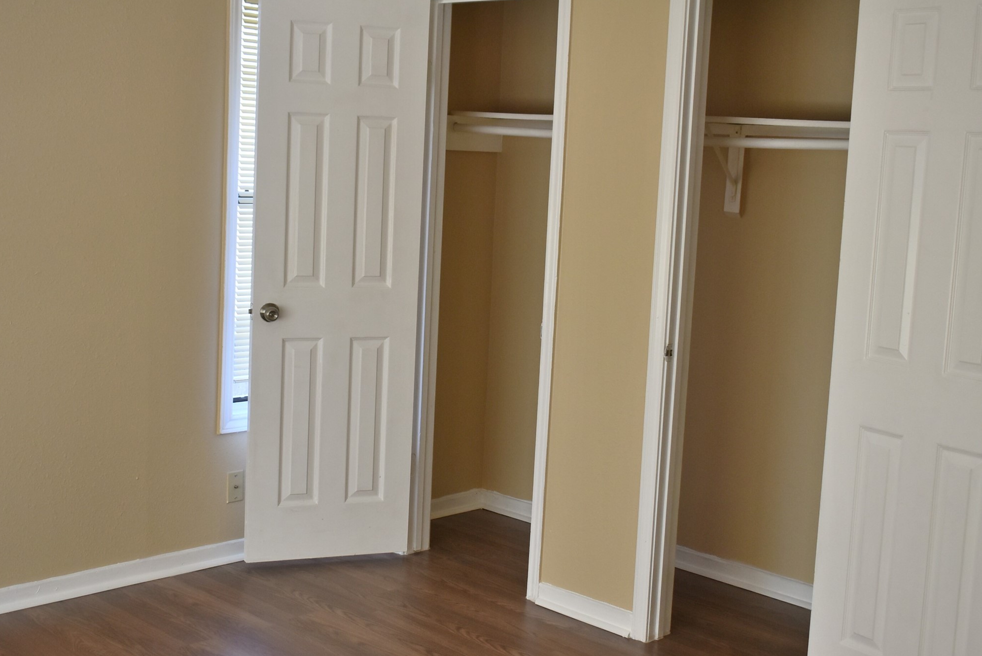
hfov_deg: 40.3
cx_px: 474
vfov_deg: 27.6
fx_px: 1337
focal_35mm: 49
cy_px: 324
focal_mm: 30
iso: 640
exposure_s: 1/250
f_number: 4.2
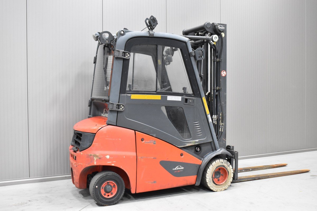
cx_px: 158
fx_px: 343
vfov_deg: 34.2
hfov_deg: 49.6
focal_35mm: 39
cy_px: 106
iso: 1600
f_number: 5
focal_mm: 26
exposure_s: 1/20
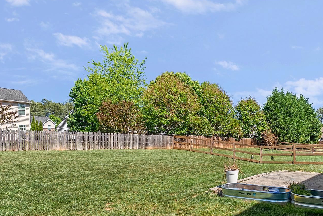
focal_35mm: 26
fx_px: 233
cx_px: 178
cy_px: 139
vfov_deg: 49.0
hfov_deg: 69.2
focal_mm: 16
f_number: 8
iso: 800
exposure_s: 1/160
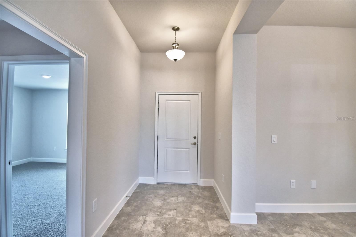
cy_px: 118
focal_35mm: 15
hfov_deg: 100.4
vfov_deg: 77.3
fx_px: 148
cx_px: 178
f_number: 4.5
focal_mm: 10
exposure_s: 1/80
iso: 400
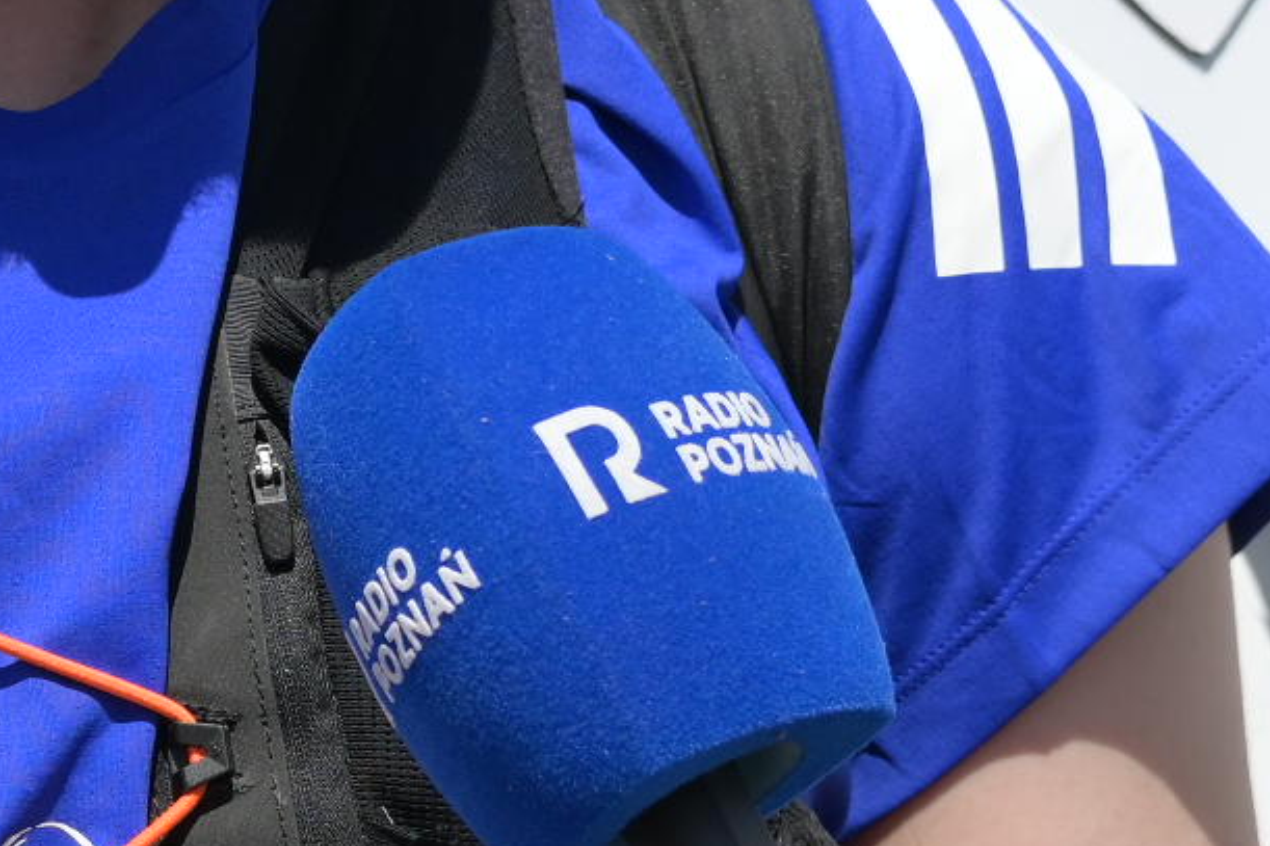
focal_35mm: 342
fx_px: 12061
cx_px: 77
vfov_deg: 4.0
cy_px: 243
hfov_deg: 6.0
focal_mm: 50
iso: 200
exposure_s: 1/2000
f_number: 4.5
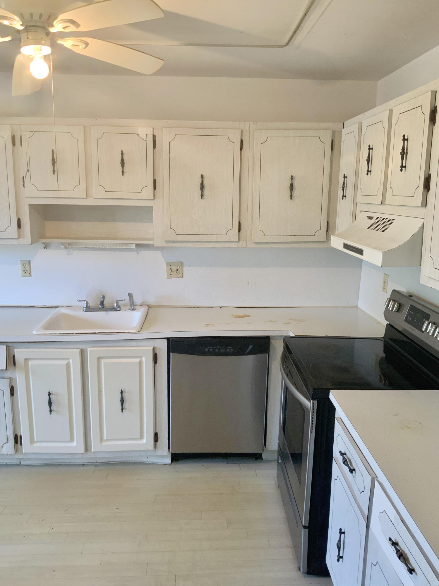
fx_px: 490
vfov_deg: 61.7
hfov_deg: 48.2
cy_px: 293
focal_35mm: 29
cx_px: 220
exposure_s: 1/60
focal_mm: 3
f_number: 1.8
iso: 125
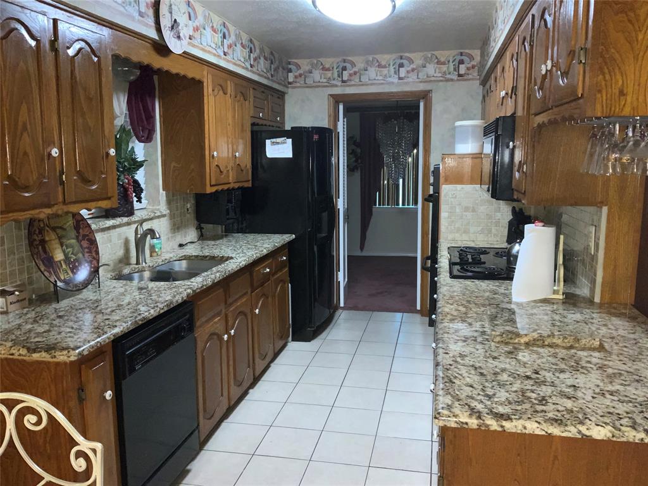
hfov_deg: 61.7
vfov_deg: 48.2
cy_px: 243
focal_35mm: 29
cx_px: 324
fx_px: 543
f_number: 1.8
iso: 125
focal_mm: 3
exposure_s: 1/40
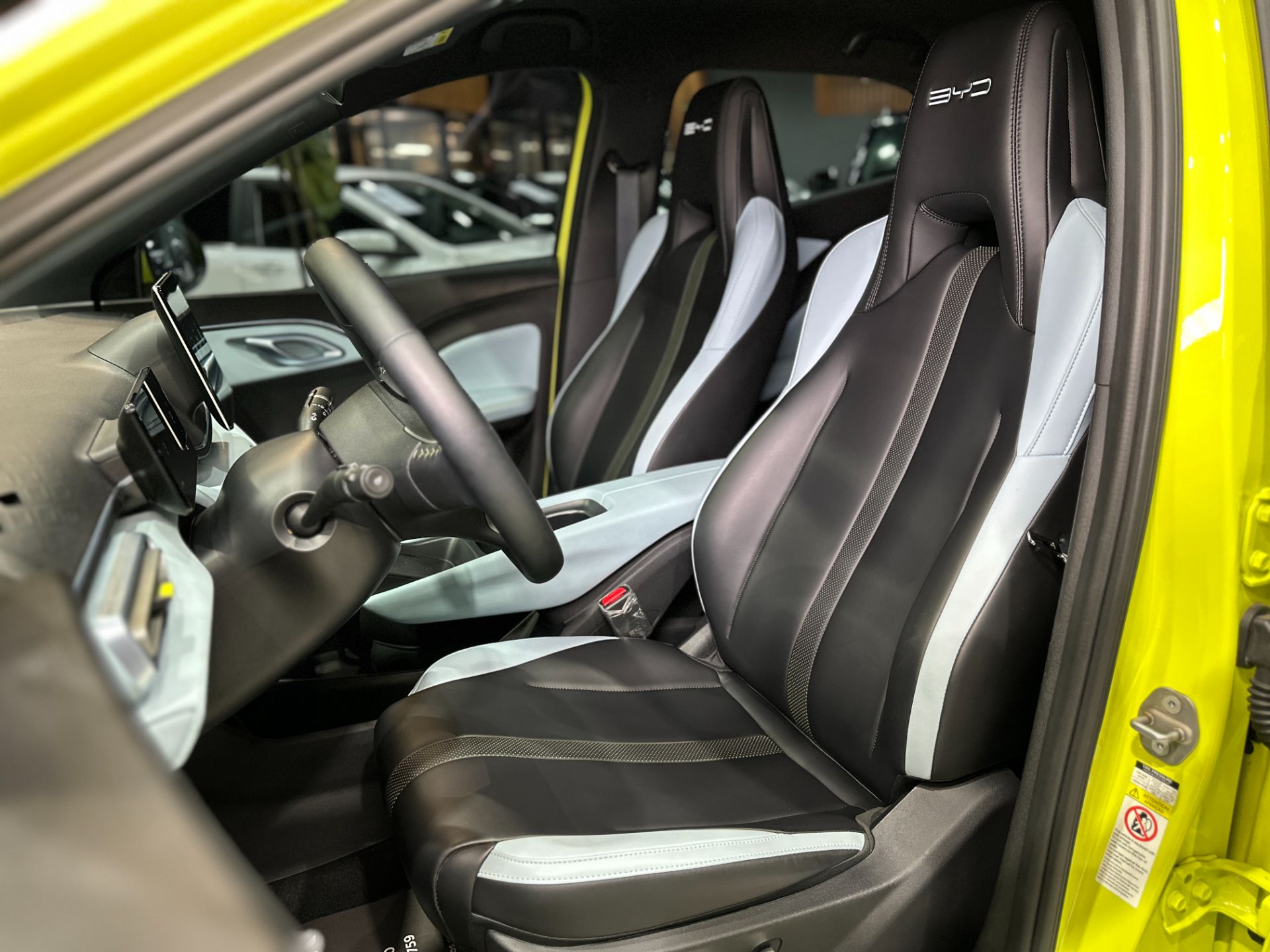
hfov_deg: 71.6
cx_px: 635
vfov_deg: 56.8
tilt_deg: -18.1
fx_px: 881
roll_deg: +3.0
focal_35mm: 24
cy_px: 476
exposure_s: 1/60
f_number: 1.78
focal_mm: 6.86
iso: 500
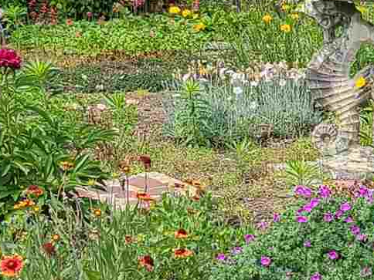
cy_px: 272
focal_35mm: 165
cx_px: 657
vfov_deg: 8.9
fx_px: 1783
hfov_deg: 11.2
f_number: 1.8
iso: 40
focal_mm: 5.4
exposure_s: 1/1186
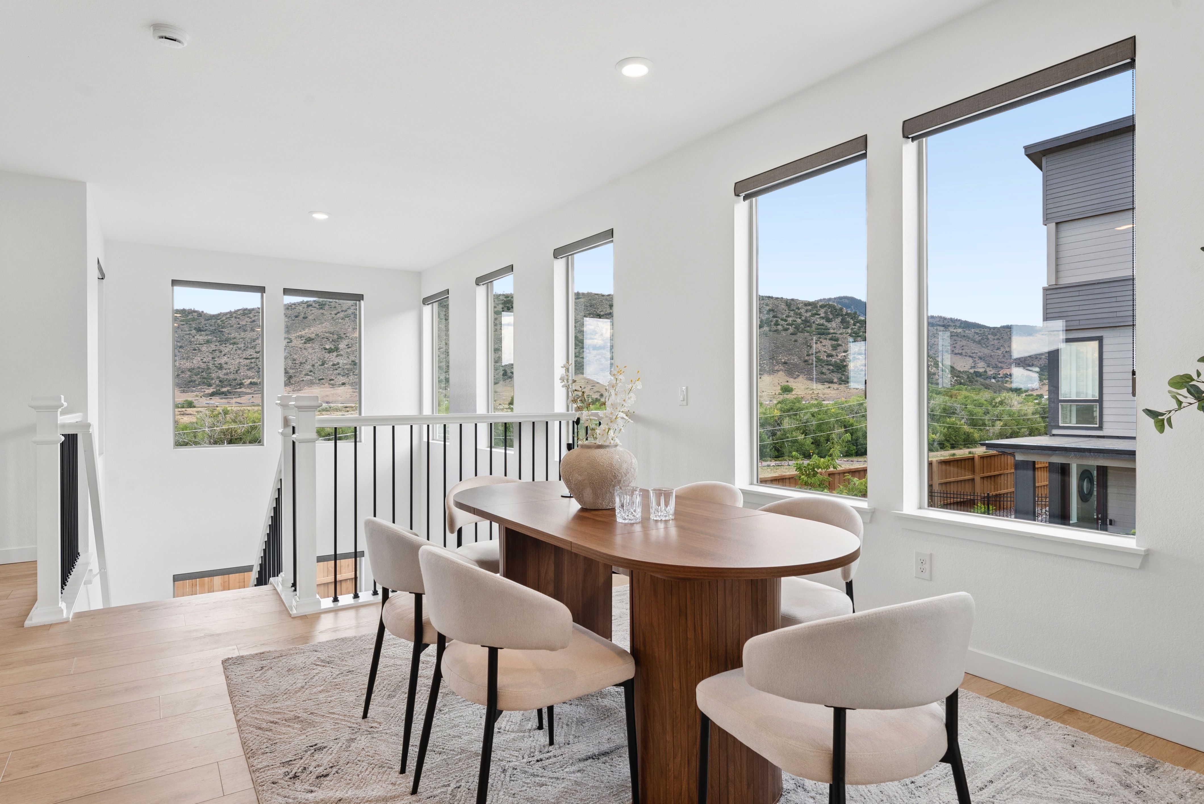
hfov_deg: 83.9
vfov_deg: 62.0
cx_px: 602
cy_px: 402
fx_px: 669
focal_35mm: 20
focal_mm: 20
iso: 500
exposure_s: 1/80
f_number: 10
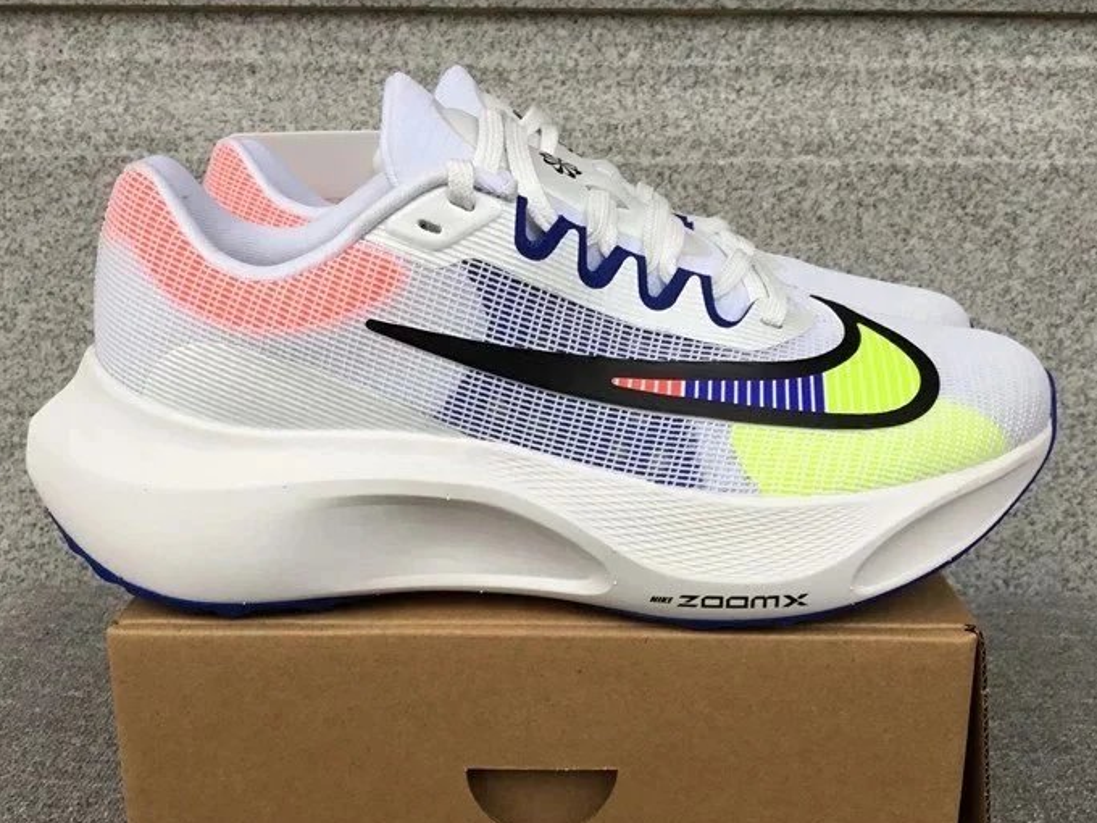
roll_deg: +0.1
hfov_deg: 45.8
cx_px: 569
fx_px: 1299
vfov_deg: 34.9
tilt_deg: -17.4
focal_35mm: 41
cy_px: 535
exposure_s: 1/50
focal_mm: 3.3
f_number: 2.4
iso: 25
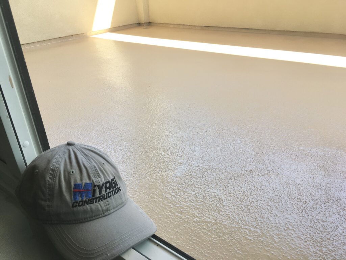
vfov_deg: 48.2
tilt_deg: -29.2
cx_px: 173
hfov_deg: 61.7
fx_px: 290
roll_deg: +3.7
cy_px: 130
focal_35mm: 29
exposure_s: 1/320
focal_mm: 4.15
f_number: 2.2
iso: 25
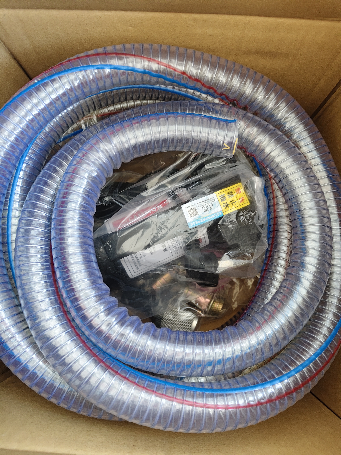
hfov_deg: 58.9
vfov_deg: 73.9
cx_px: 170
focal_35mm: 23
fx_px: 302
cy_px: 228
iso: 640
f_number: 1.88
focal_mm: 5.56
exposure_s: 1/50
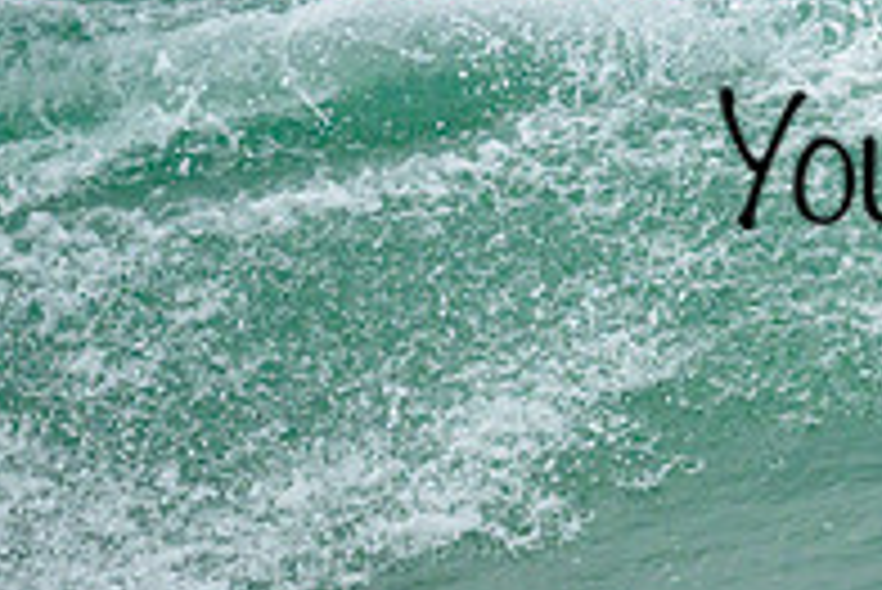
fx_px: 77695
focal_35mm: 3169
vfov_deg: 0.4
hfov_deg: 0.7
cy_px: -69
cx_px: 965
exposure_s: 1/2000
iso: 560
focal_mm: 800
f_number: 6.3
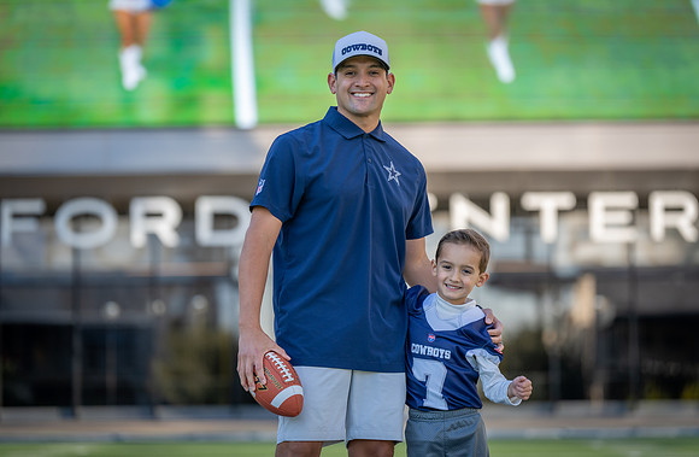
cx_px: 349
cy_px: 225
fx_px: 2716
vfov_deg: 9.6
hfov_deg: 14.7
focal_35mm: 141
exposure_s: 1/640
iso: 125
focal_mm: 139
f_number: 2.8
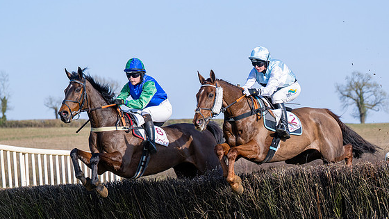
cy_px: 182
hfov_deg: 14.0
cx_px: 218
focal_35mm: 154
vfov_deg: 7.9
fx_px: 1588
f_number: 4
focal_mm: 93
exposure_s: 1/2000
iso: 160
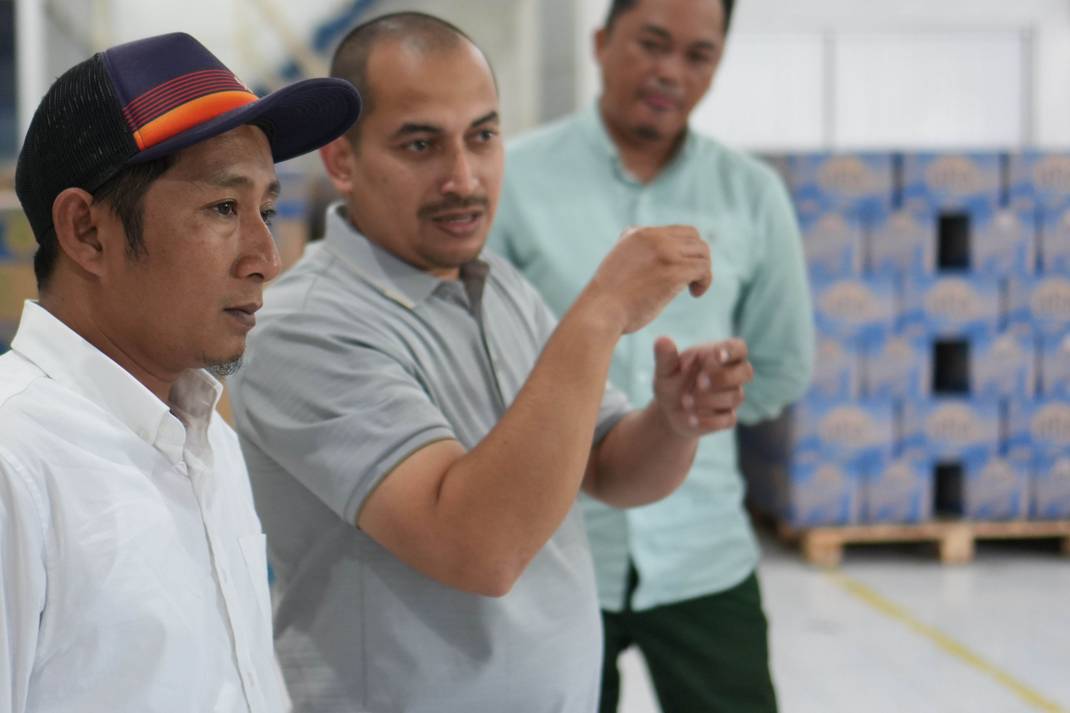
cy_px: 299
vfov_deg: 20.4
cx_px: 431
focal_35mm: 67
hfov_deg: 30.2
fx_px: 1980
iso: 1000
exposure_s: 1/60
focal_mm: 35
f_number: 1.8
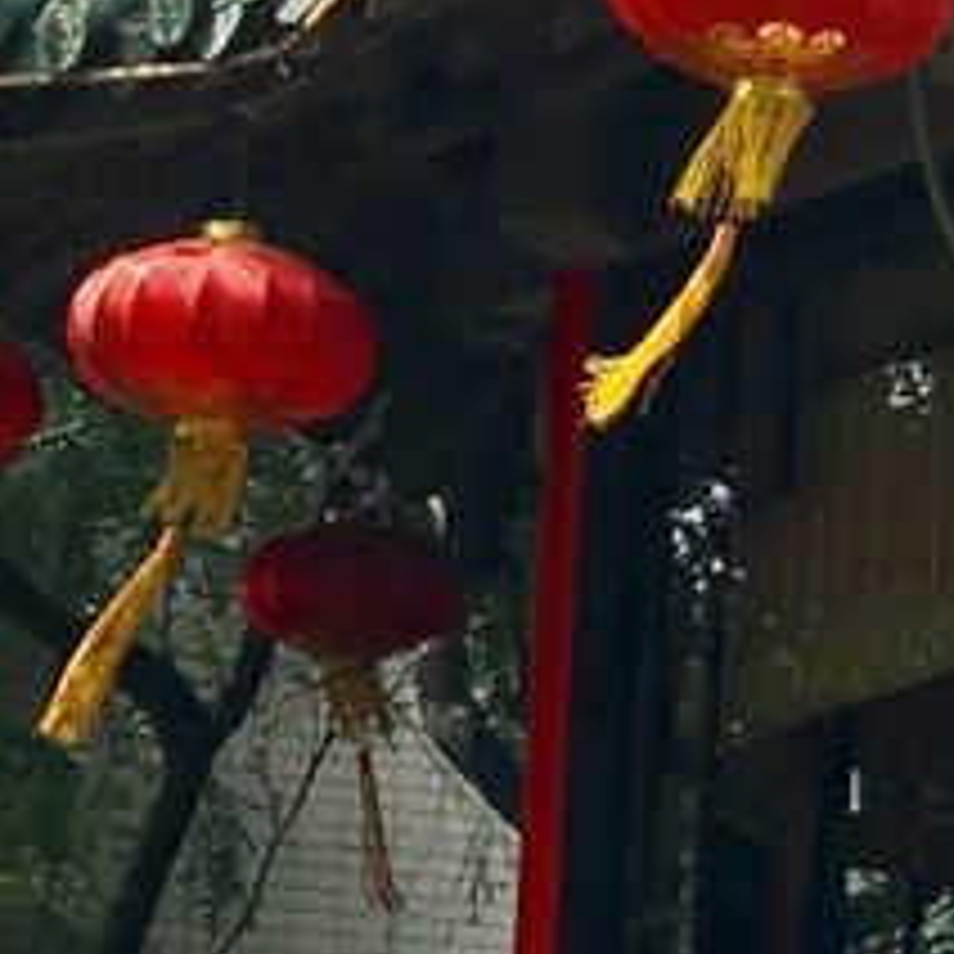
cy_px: -36
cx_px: 1640
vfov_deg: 10.2
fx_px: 5269
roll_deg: +1.5
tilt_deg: +18.3
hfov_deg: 9.9
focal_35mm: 169
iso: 25
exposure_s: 1/1131
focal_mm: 4.15
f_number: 2.2
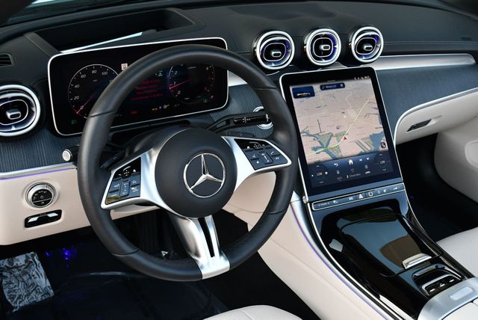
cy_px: 160
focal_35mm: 40
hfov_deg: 48.4
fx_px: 532
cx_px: 239
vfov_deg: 33.5
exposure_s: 1/250
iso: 400
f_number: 5
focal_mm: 20
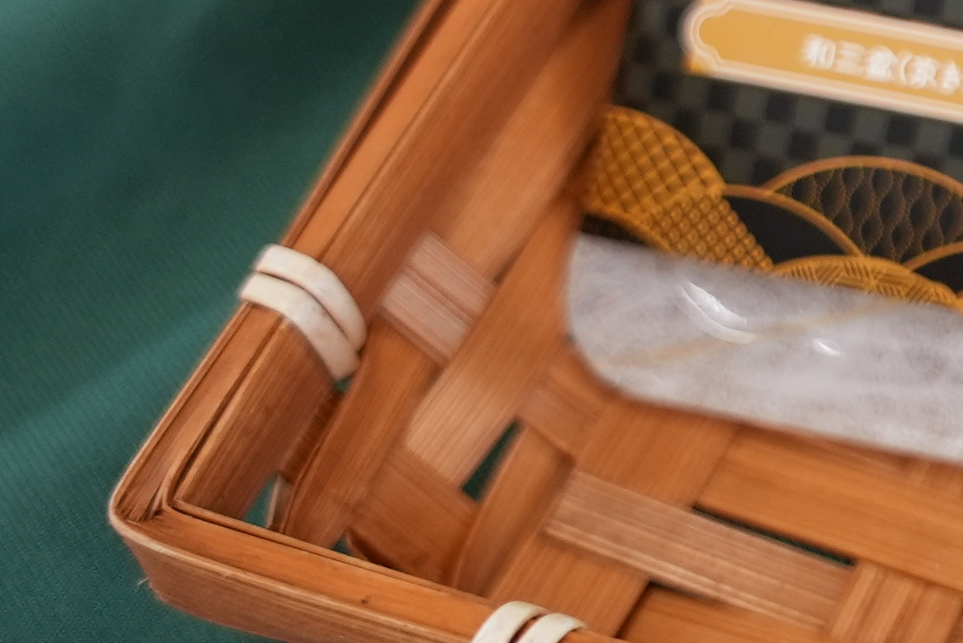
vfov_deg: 9.6
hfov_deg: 12.7
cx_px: 1847
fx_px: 3831
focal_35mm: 143
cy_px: 128
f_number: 3.2
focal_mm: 37.3
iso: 1250
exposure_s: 1/160
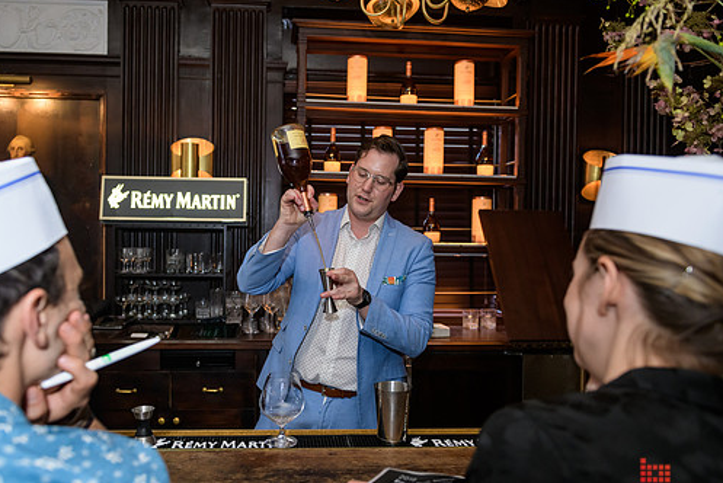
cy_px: 252
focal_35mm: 28
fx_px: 563
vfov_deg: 46.4
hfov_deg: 65.3
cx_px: 321
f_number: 3.2
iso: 1000
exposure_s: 1/125
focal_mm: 24
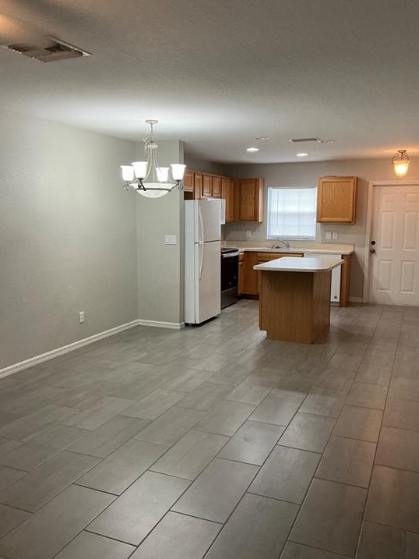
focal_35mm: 30
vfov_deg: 60.0
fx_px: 484
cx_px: 215
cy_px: 277
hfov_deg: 46.8
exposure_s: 1/60
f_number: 1.8
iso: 125
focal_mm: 3
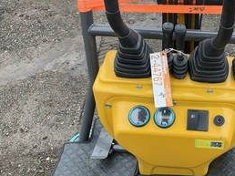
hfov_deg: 40.7
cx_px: 180
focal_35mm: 45
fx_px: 305
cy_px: 71
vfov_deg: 32.0
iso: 16
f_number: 1.8
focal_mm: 3
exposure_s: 1/123
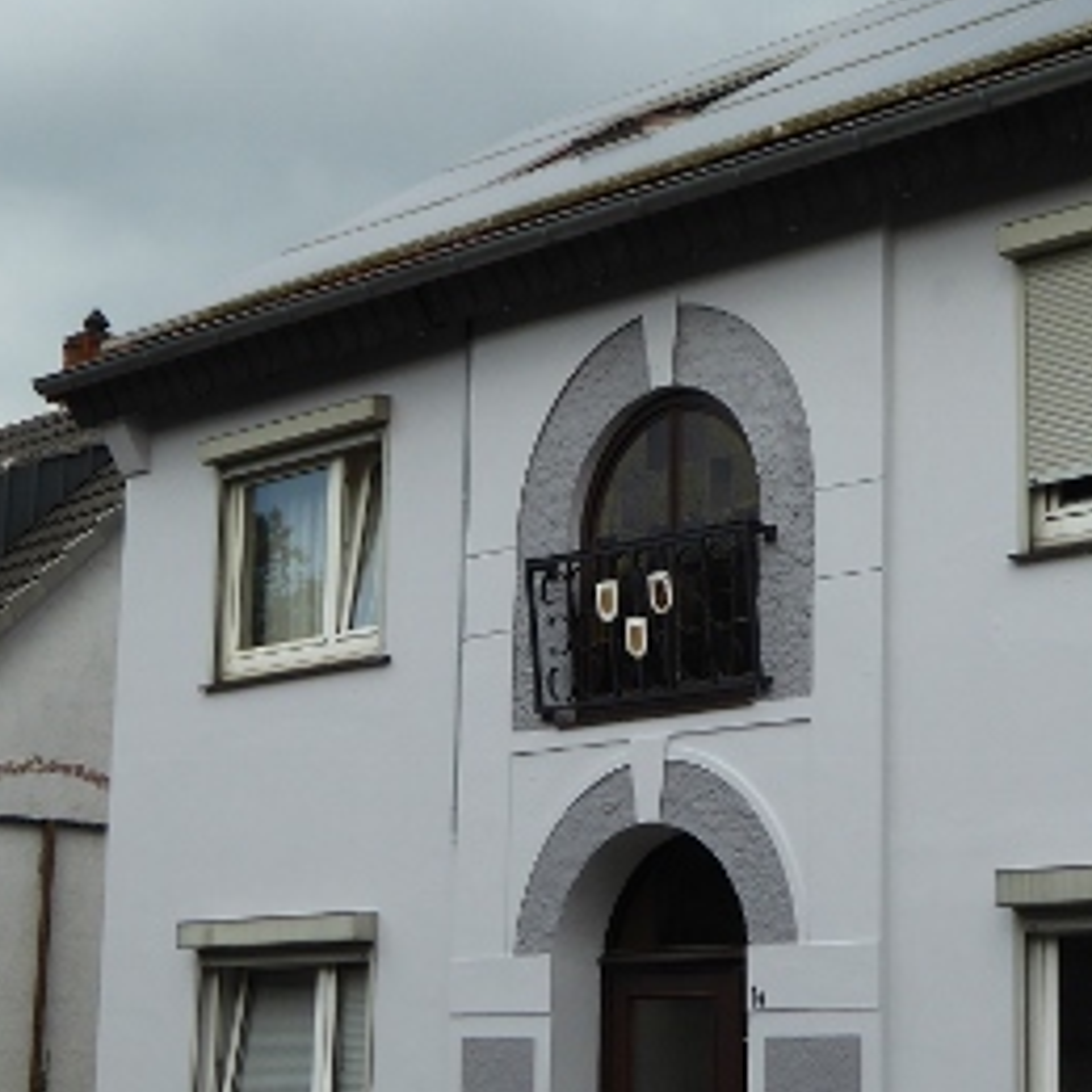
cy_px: 638
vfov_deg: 23.3
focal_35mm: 74
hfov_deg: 23.2
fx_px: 2641
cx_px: 785
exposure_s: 1/500
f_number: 3.6
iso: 100
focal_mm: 5.8
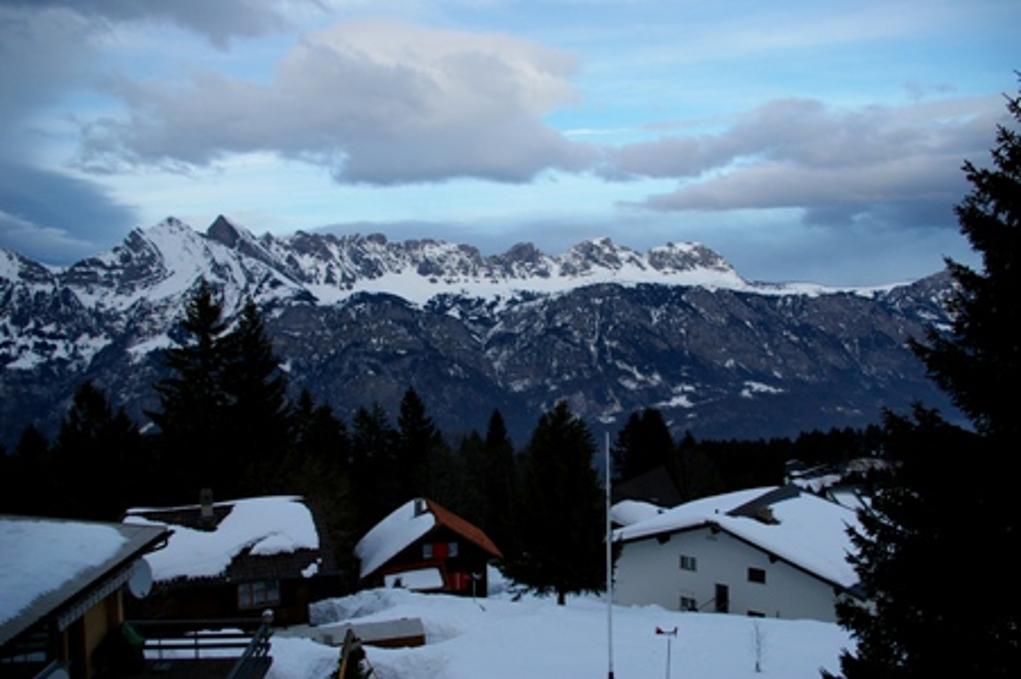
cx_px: 510
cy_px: 340
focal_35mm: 27
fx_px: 765
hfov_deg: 67.4
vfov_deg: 47.9
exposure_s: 1/125
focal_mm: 18
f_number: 6.7
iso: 200
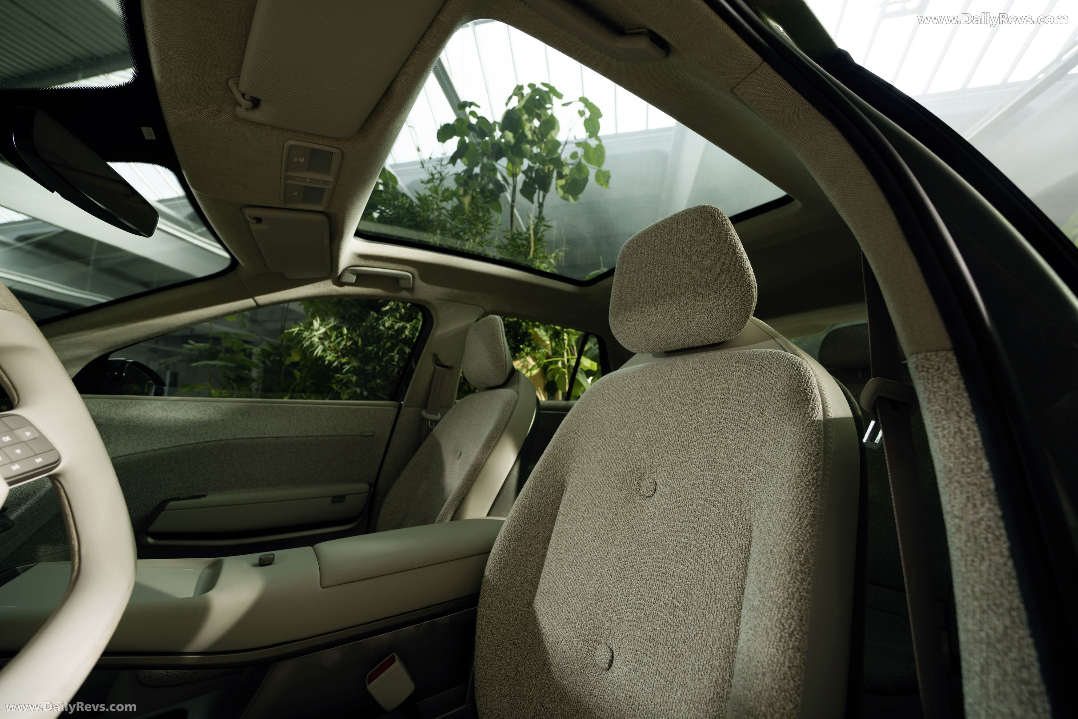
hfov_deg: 108.3
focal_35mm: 13
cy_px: 360
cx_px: 539
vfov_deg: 85.4
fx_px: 389
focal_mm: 13
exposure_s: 1/100
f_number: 4.5
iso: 50
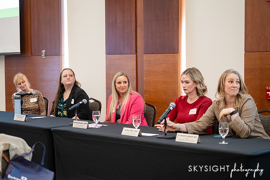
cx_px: 135
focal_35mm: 77
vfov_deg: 17.7
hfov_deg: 26.3
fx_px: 578
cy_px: 90
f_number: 2.8
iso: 3200
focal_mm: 75
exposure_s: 1/250
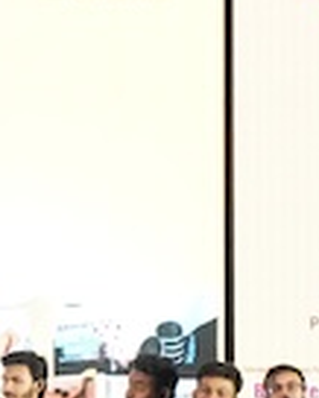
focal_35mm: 207
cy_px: 358
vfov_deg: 9.3
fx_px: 2440
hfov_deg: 7.1
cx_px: -442
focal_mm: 20
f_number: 4
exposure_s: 1/160
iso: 3200
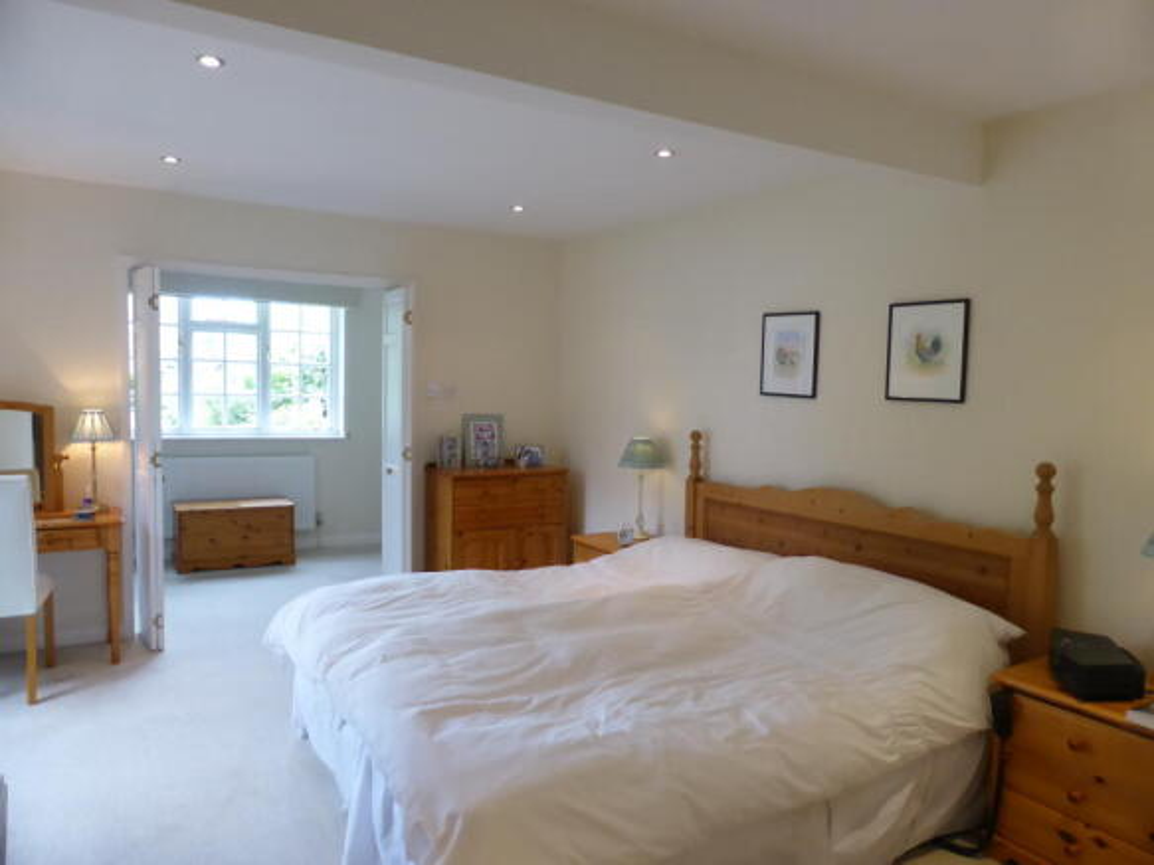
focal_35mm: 24
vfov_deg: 56.8
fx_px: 800
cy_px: 432
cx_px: 577
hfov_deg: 71.6
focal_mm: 4.3
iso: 320
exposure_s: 1/60
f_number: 3.3
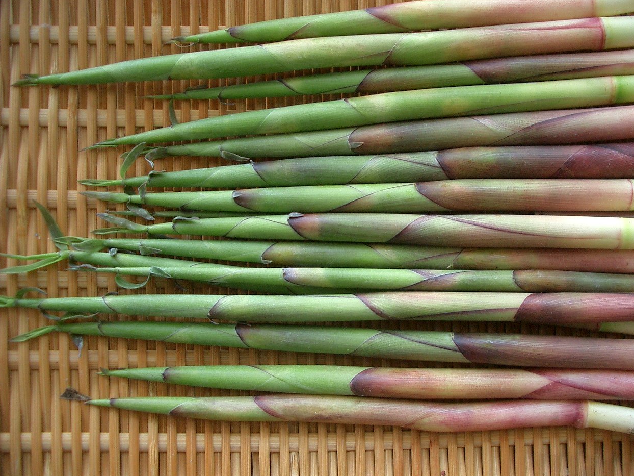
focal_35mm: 36
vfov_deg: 39.7
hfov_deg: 51.4
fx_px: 659
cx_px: 322
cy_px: 236
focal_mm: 5.8
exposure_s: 1/60
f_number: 2.6
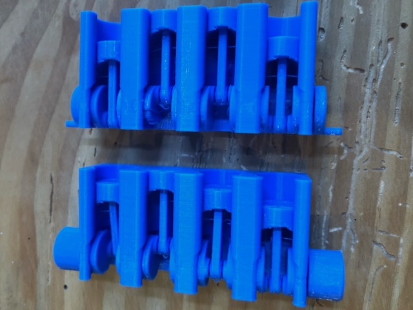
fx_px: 334
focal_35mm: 28
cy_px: 155
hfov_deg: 63.4
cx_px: 206
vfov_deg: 49.7
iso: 100
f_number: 1.8
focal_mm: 3.99
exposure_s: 1/9
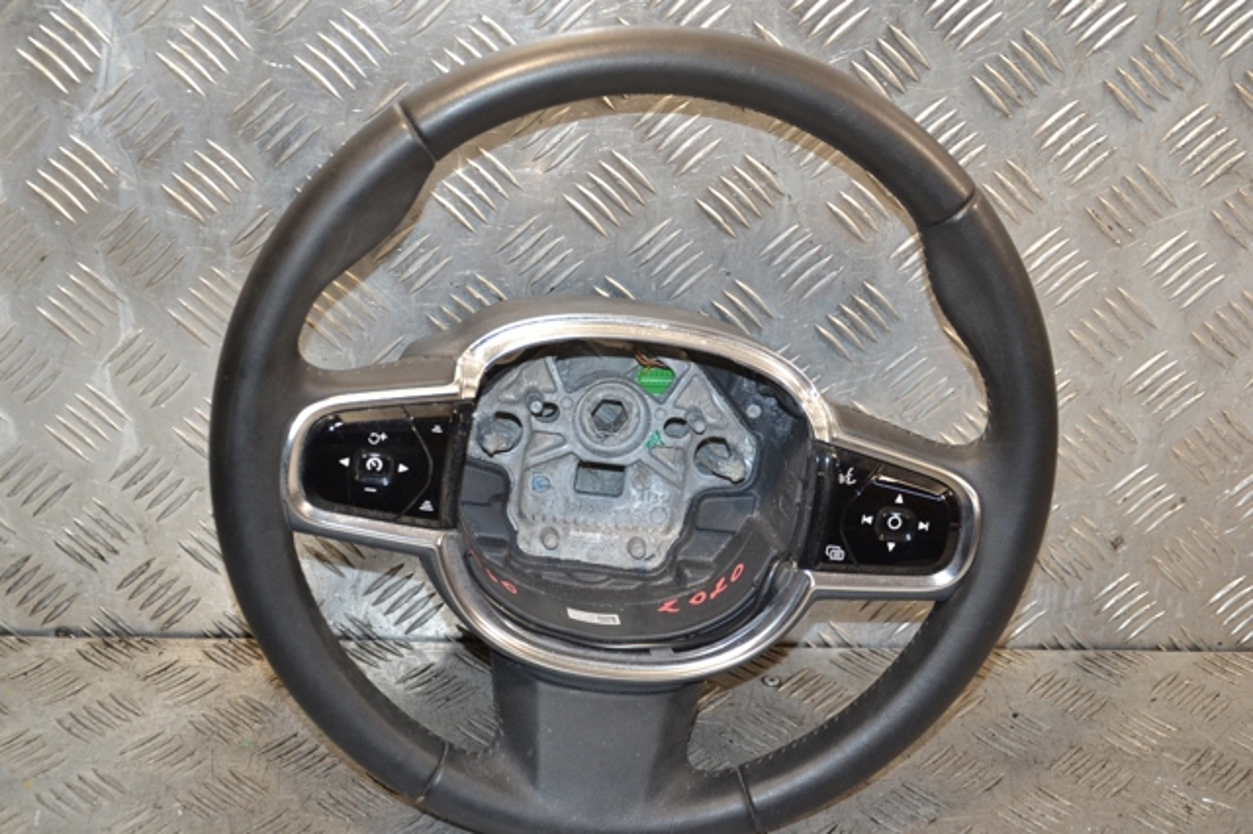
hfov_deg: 28.1
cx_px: 626
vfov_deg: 18.9
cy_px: 417
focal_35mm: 72
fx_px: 2505
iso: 800
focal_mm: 48
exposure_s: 1/200
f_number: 4.8
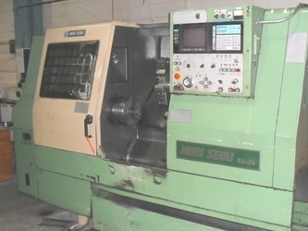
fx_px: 374
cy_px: 132
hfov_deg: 44.6
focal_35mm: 42
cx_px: 179
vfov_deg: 34.3
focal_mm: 6.3
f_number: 3.2
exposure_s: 1/45
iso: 240
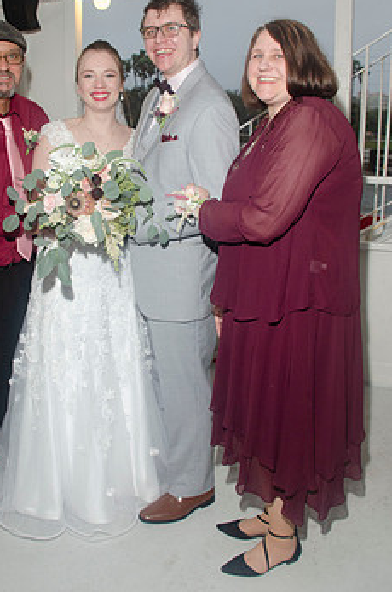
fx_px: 574
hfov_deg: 37.5
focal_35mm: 35
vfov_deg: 54.3
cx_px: 148
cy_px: 252
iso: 400
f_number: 5.6
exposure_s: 1/60
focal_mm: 18
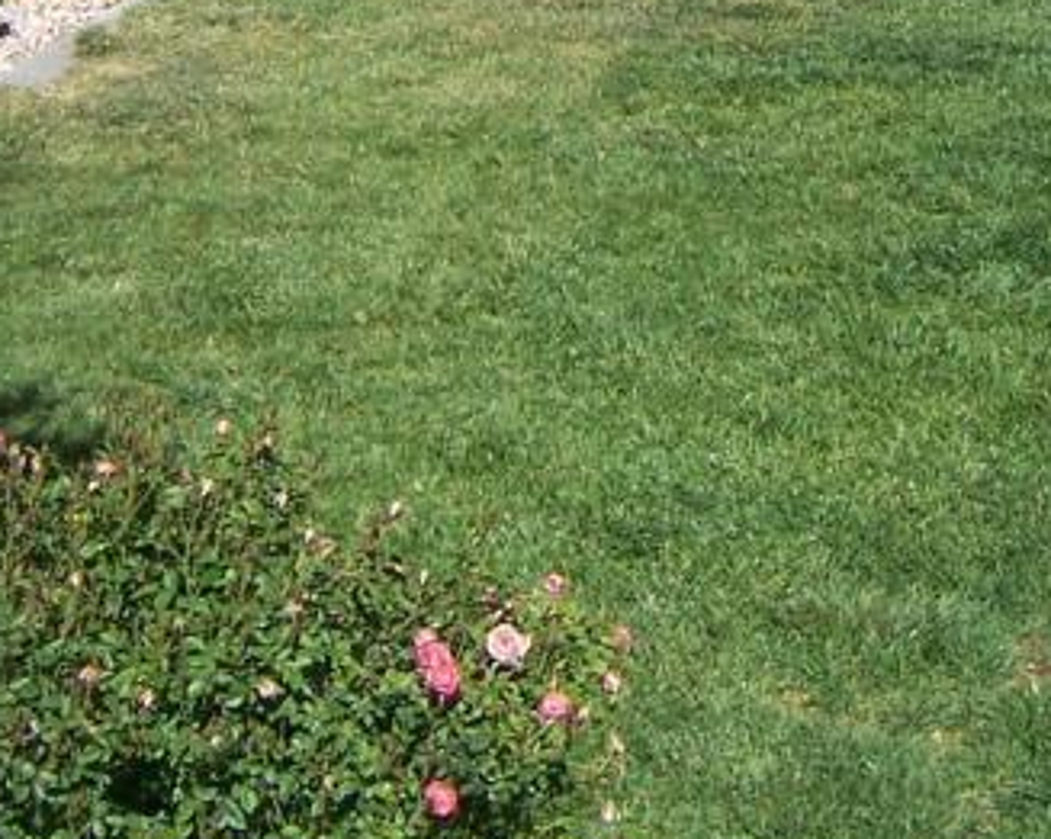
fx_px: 3139
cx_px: 961
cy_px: -354
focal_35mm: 101
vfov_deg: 14.4
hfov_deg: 18.7
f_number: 4
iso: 80
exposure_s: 1/750
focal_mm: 5.5
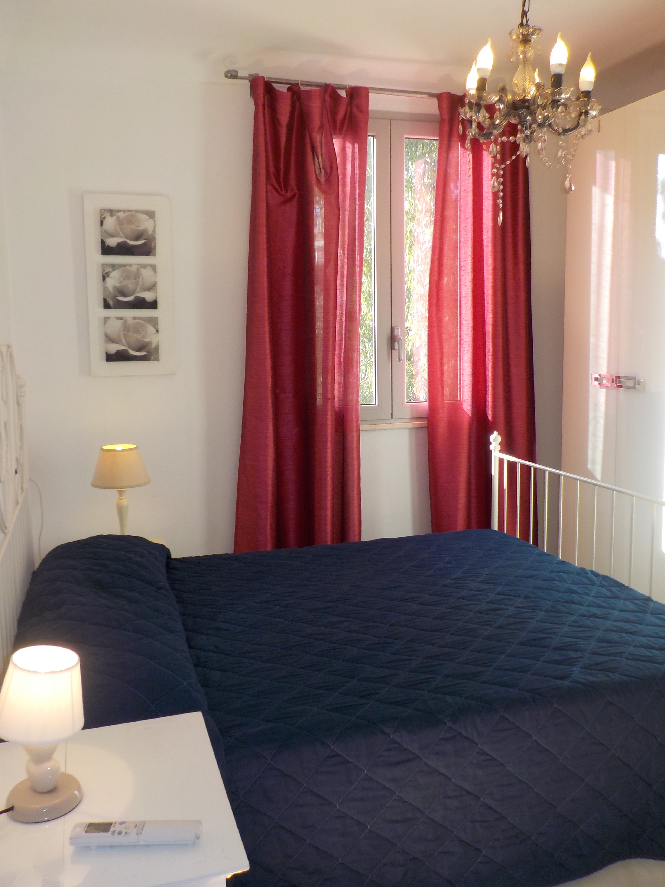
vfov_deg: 60.0
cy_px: 444
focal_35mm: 30
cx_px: 332
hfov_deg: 46.8
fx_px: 768
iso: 125
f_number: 3.3
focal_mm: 4.1
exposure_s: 1/100
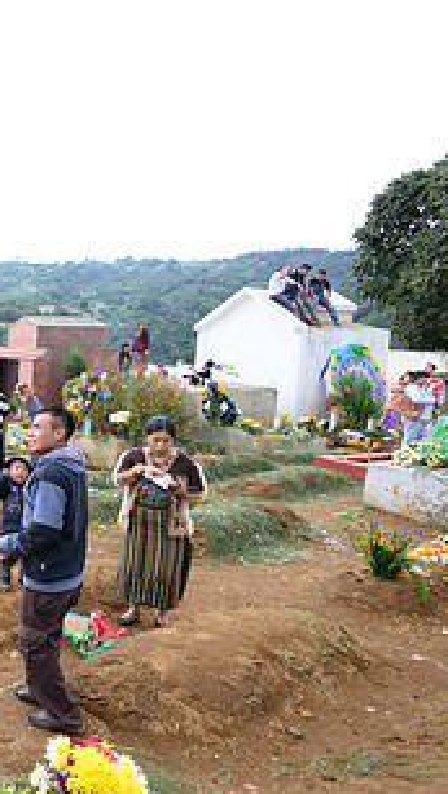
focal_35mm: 30
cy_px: 410
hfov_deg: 29.4
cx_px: -166
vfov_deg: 64.3
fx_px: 633
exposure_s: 1/200
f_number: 4
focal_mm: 14
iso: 160
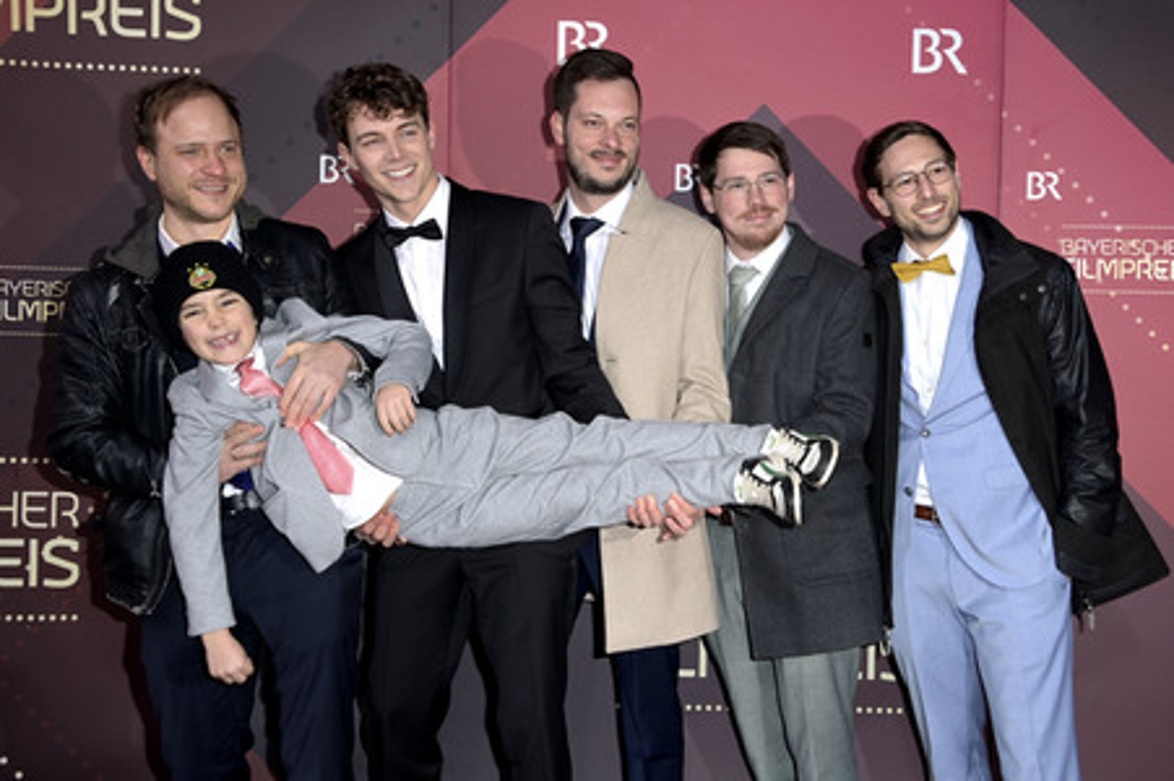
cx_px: 587
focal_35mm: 42
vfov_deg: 31.8
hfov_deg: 46.4
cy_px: 390
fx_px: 1369
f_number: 5.6
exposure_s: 1/250
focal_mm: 42
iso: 640
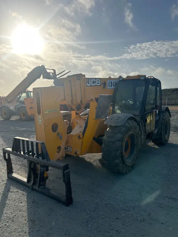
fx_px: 178
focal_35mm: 26
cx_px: 89
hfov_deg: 53.1
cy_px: 118
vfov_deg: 67.3
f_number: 1.5
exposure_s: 1/10309
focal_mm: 5.7
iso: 50
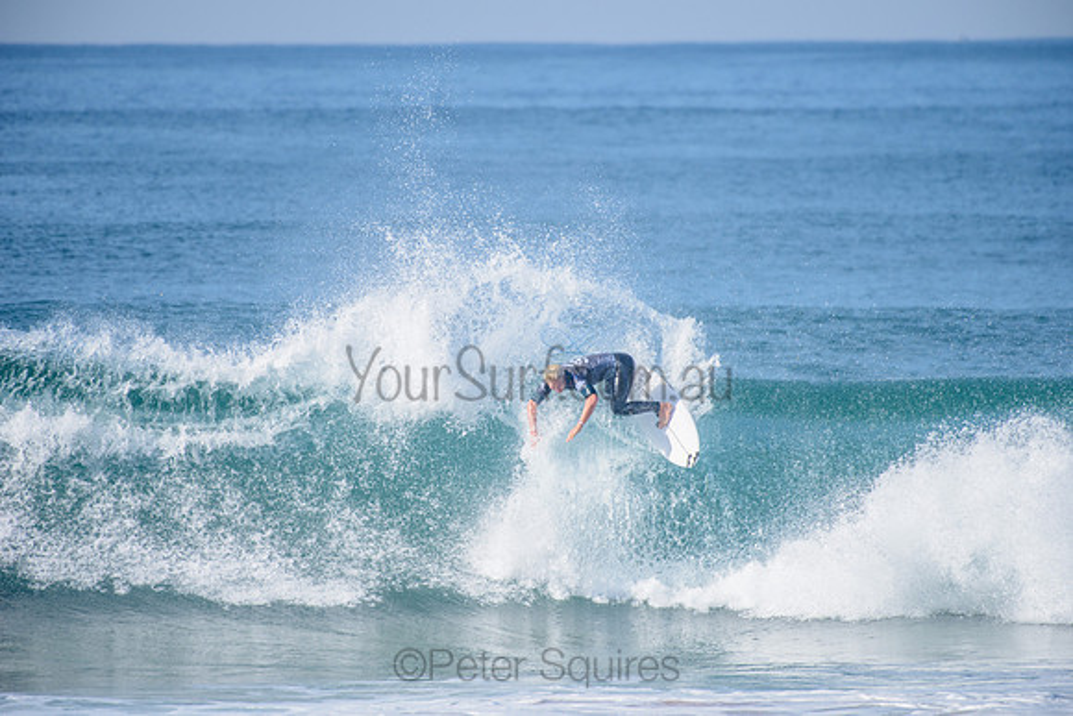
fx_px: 14906
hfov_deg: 4.1
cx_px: 536
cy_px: 358
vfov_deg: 2.8
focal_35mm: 500
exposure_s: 1/2500
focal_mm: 500
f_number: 5.6
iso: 320
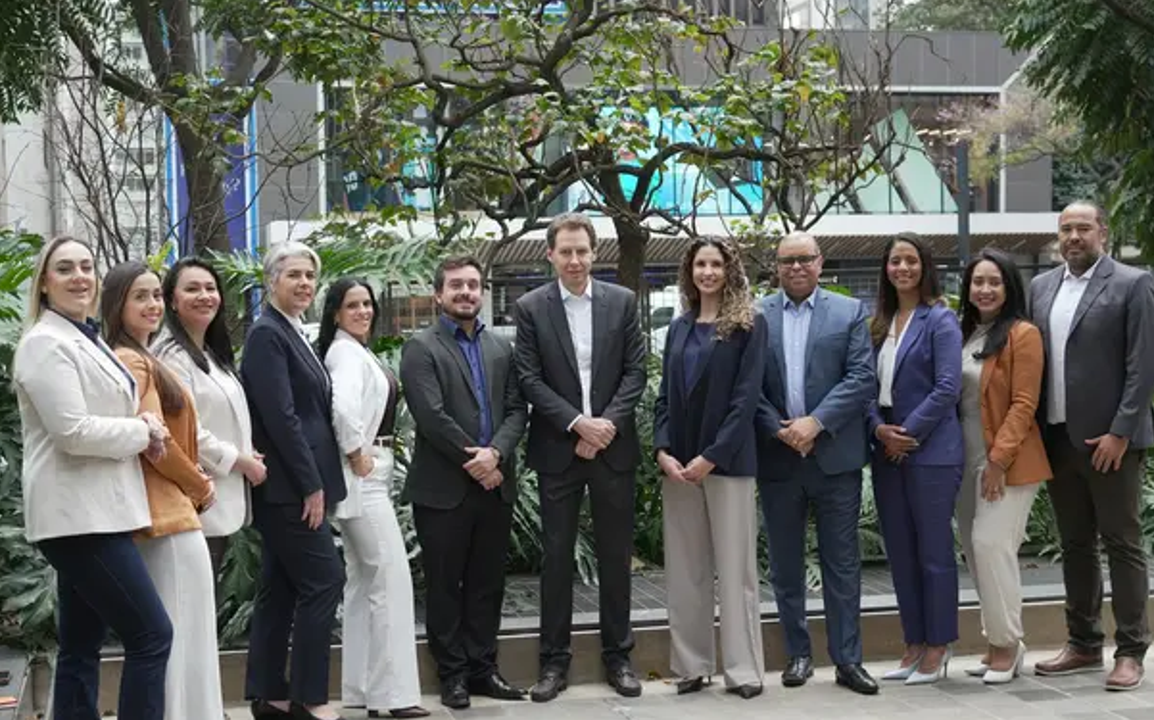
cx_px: 582
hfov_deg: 37.2
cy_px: 386
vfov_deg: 23.7
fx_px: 1714
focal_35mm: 55
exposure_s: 1/250
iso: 320
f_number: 4
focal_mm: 35
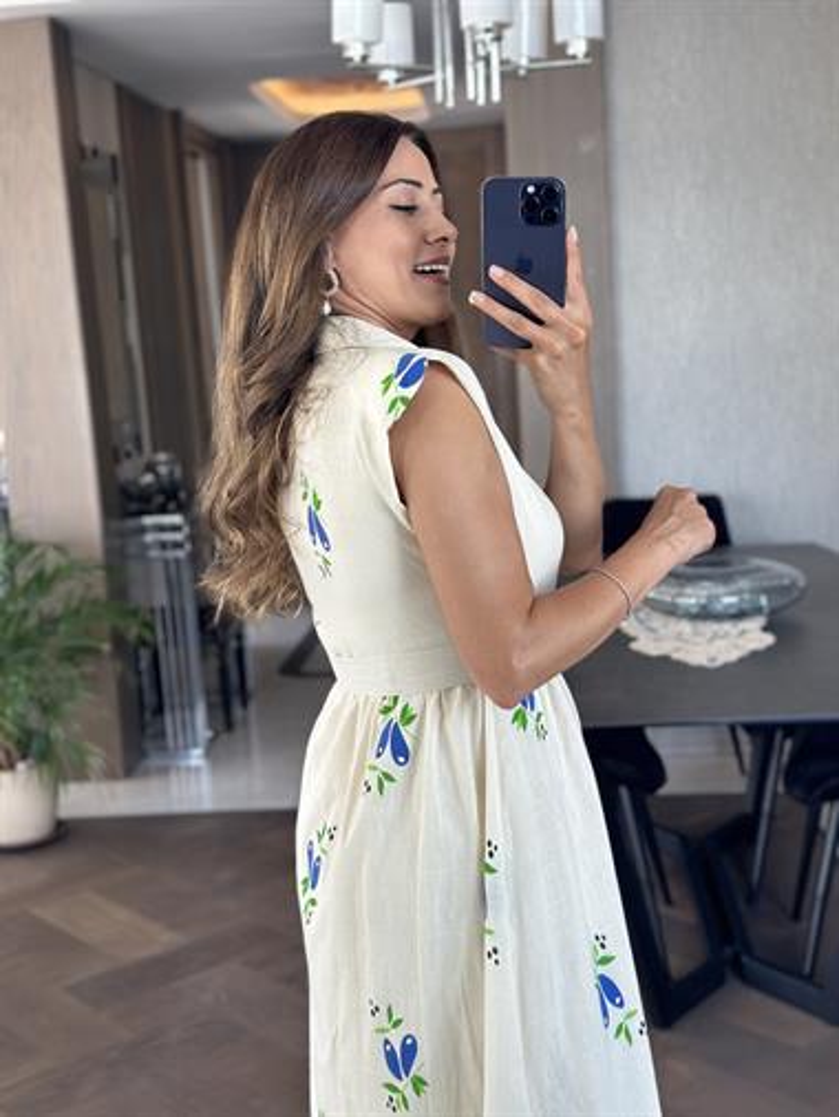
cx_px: 420
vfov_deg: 39.6
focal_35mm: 48
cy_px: 558
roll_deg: +2.6
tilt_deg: -14.1
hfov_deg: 30.3
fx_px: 1550
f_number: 1.78
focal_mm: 6.86
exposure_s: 1/111
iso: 125
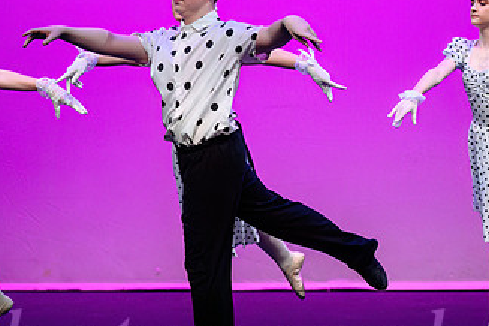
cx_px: 209
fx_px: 4536
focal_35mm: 334
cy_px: 167
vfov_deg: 4.1
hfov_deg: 6.2
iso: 1600
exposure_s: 1/800
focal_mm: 165
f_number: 2.8
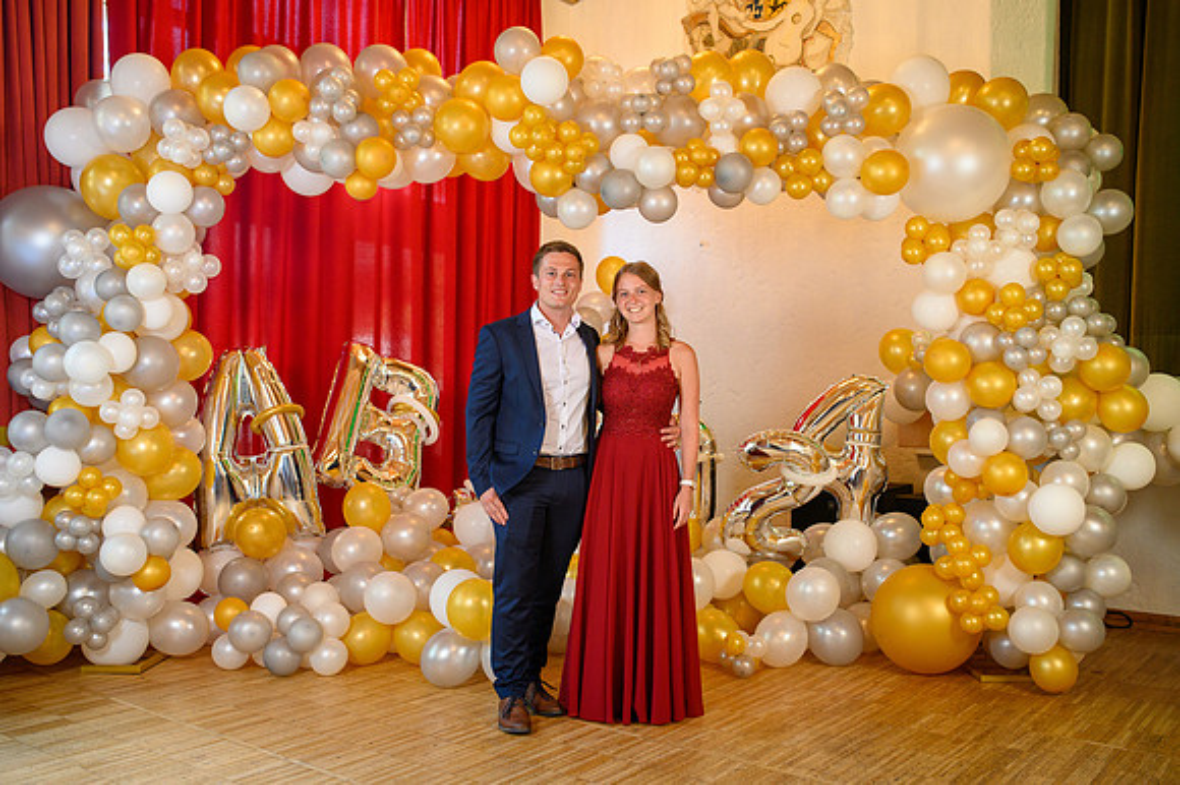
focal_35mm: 35
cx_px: 590
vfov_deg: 37.8
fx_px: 1147
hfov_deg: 54.5
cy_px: 392
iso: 1250
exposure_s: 1/100
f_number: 3.5
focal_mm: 35
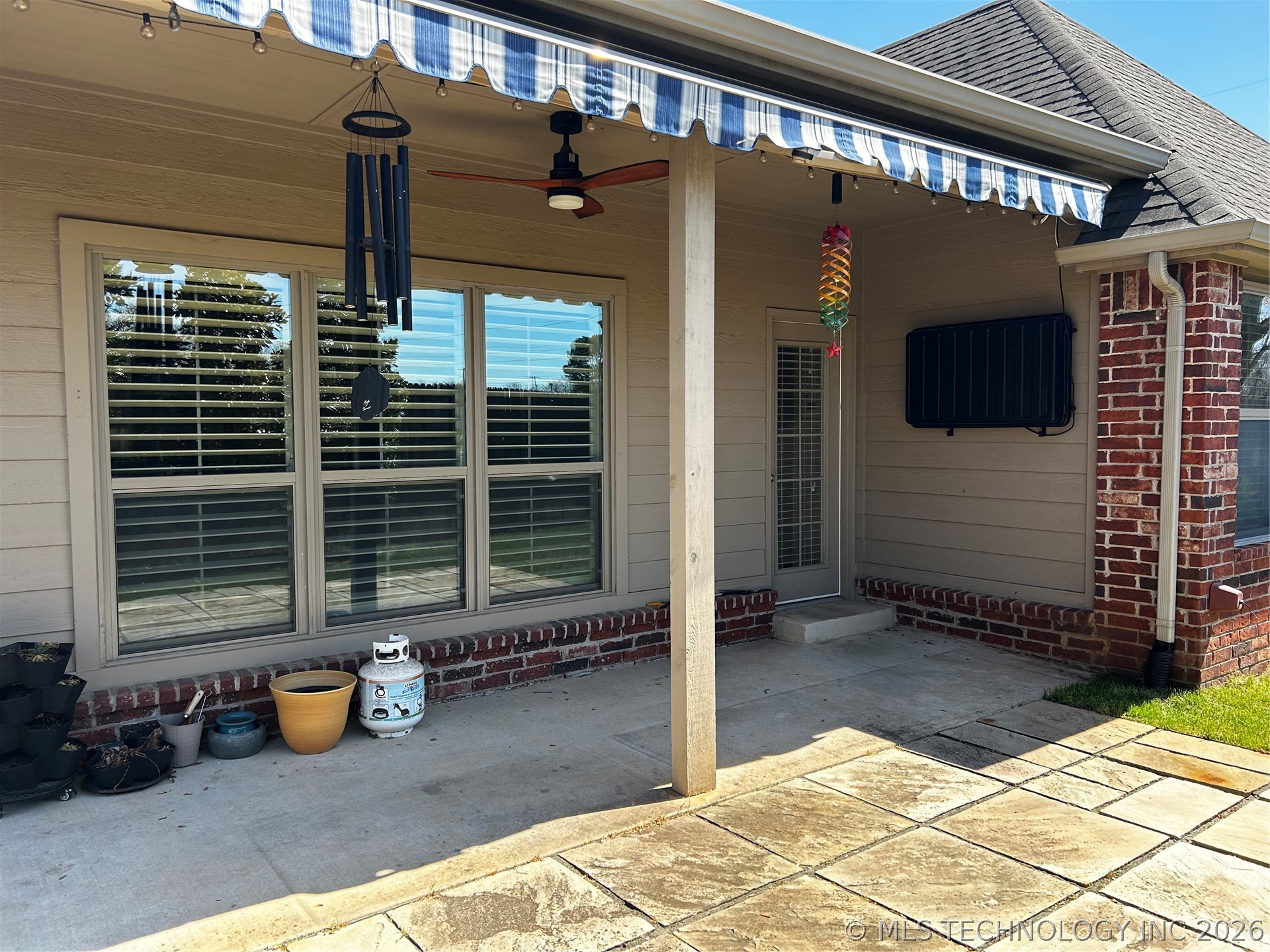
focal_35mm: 26
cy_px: 476
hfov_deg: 67.3
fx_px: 954
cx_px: 635
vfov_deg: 53.1
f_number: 1.5
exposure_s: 1/924
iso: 50
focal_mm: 5.7
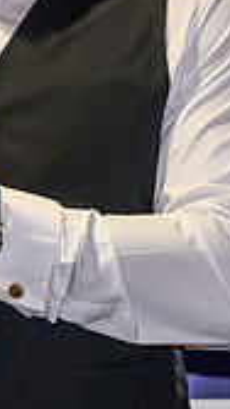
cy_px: 67
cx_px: 106
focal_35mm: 483
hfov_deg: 2.5
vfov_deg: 4.5
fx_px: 5234
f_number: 3.2
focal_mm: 80
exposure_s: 1/160
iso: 1600
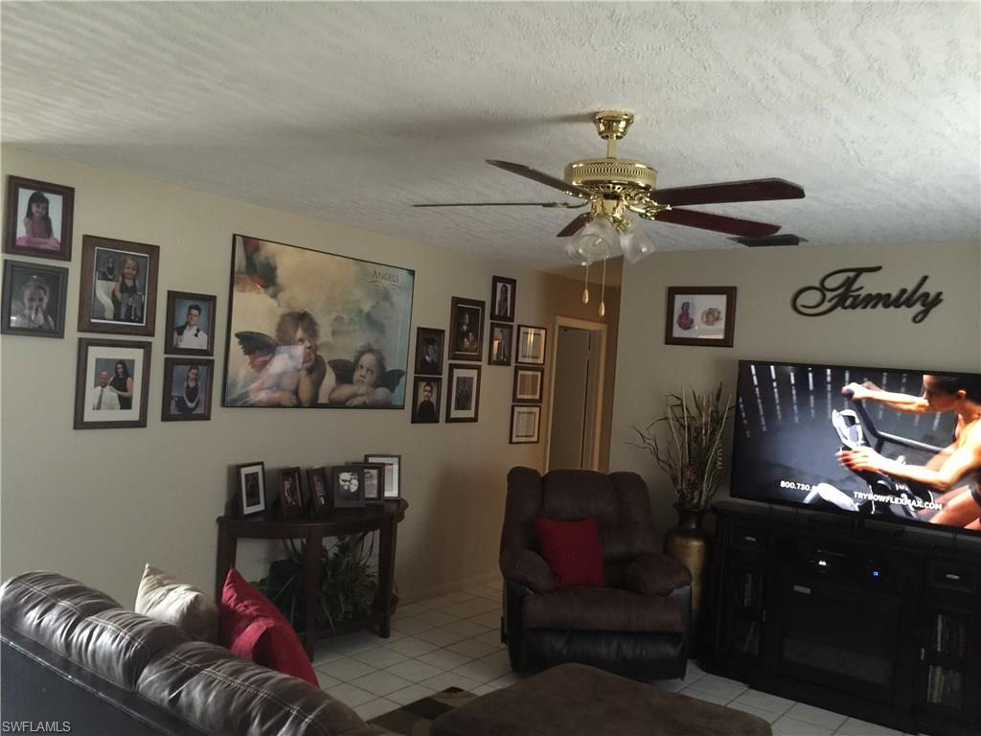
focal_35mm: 29
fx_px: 822
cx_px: 490
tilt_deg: -0.3
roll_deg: -4.1
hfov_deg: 61.7
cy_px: 368
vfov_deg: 48.2
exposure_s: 1/4
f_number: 2.2
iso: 100
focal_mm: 4.15
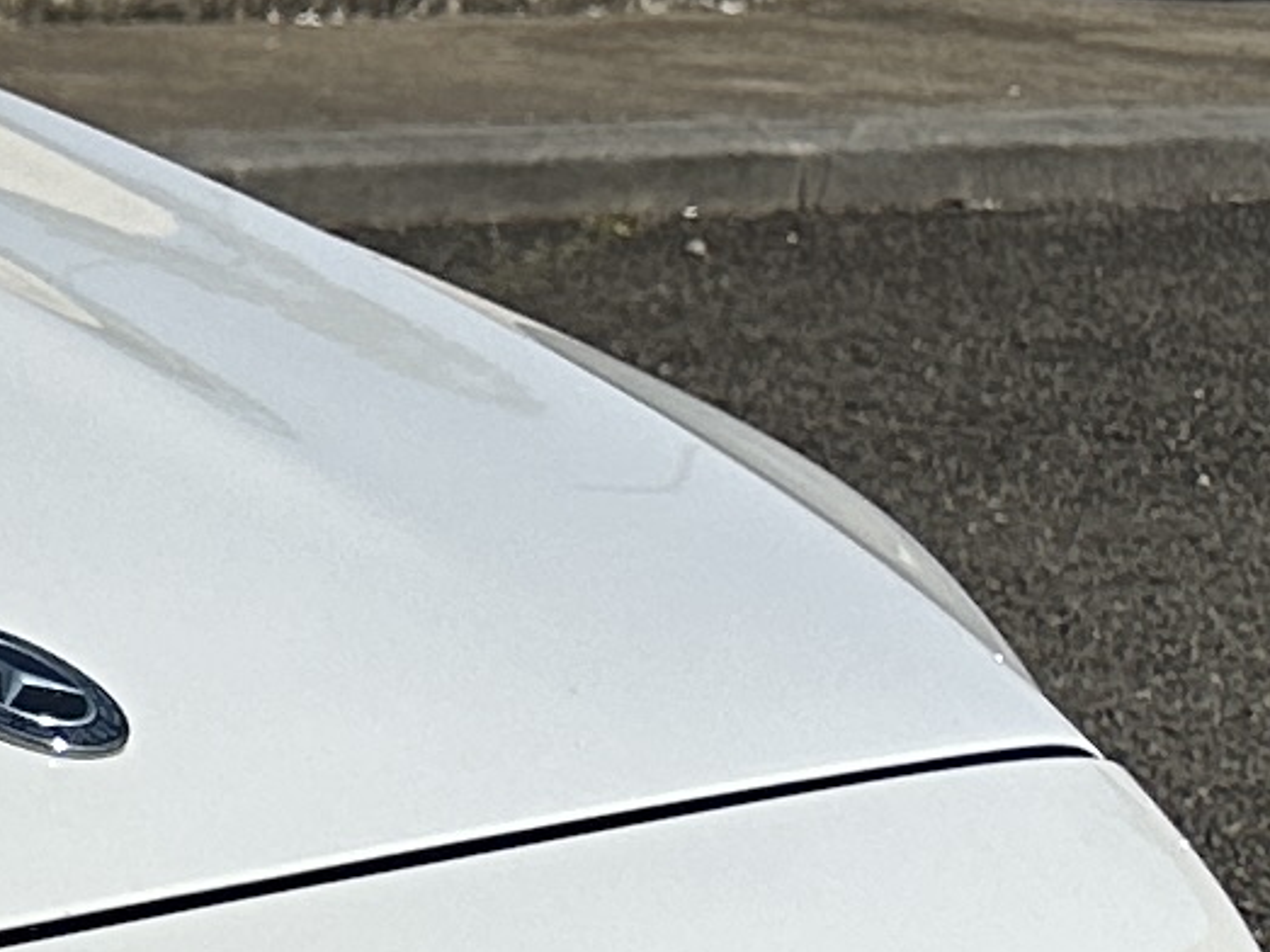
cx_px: -3040
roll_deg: -0.5
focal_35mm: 185
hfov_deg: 8.3
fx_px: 6786
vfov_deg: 8.0
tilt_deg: -9.8
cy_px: 770
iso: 80
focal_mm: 6.86
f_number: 1.78
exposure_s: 1/12048
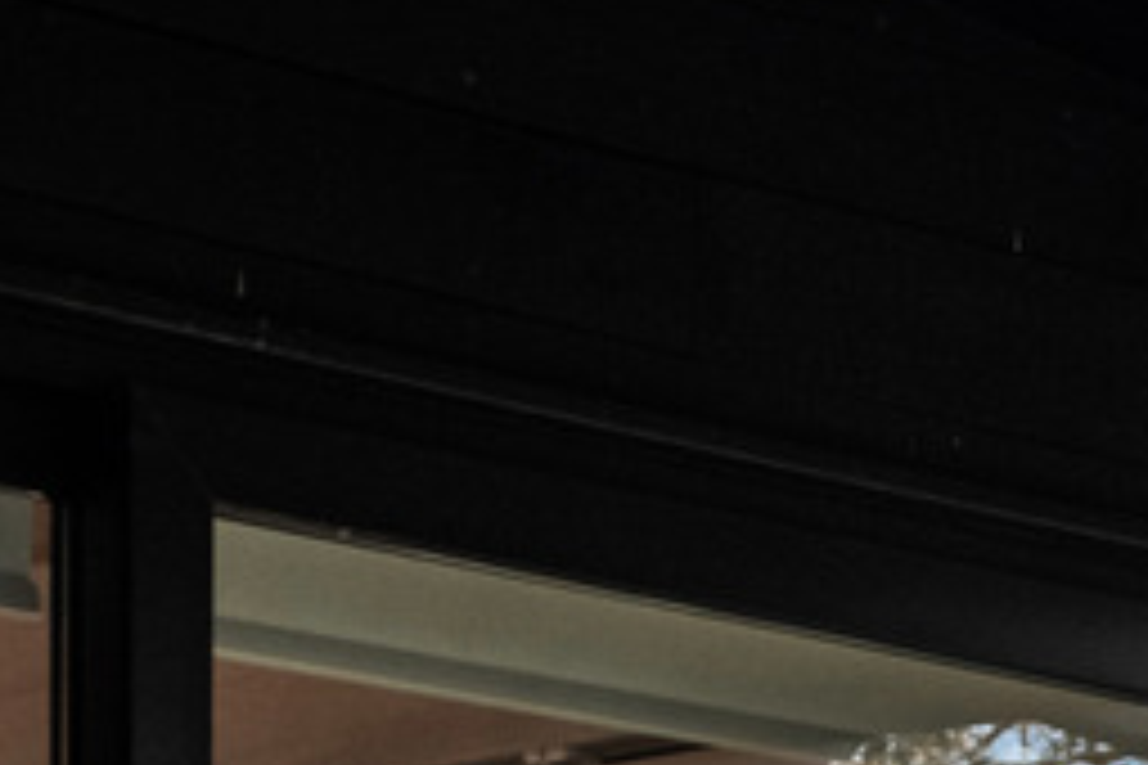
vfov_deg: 5.4
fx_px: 7748
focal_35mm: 243
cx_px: 2080
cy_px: 2072
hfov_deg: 8.2
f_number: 6.3
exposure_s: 1/200
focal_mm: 31
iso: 320
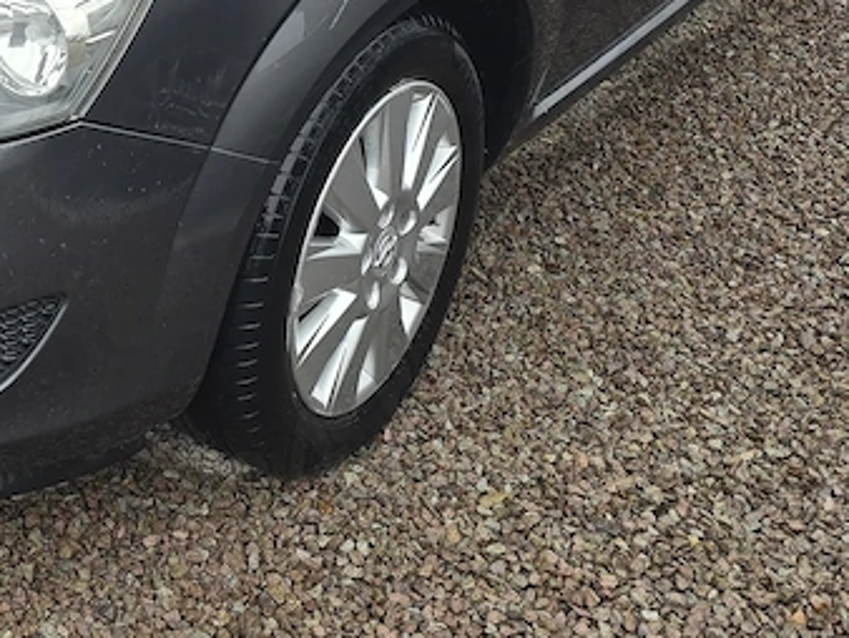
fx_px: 1669
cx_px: -73
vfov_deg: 20.6
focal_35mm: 68
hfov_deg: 26.4
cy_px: -68
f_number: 1.7
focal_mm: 6.3
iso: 20
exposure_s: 1/180
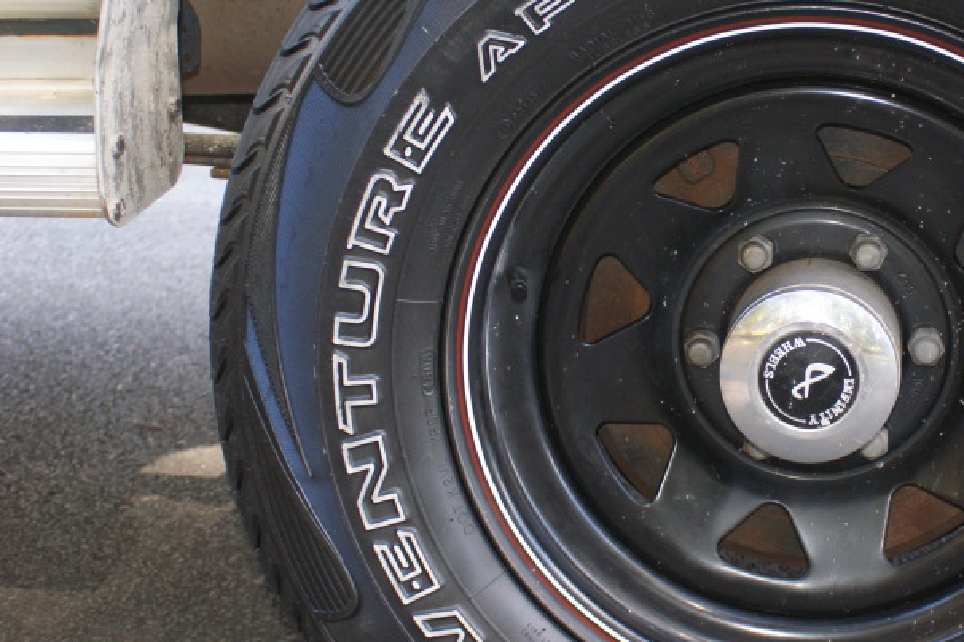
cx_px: 759
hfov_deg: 27.9
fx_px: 1901
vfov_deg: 19.2
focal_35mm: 71
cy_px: 288
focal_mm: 28
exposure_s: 1/60
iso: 400
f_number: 5
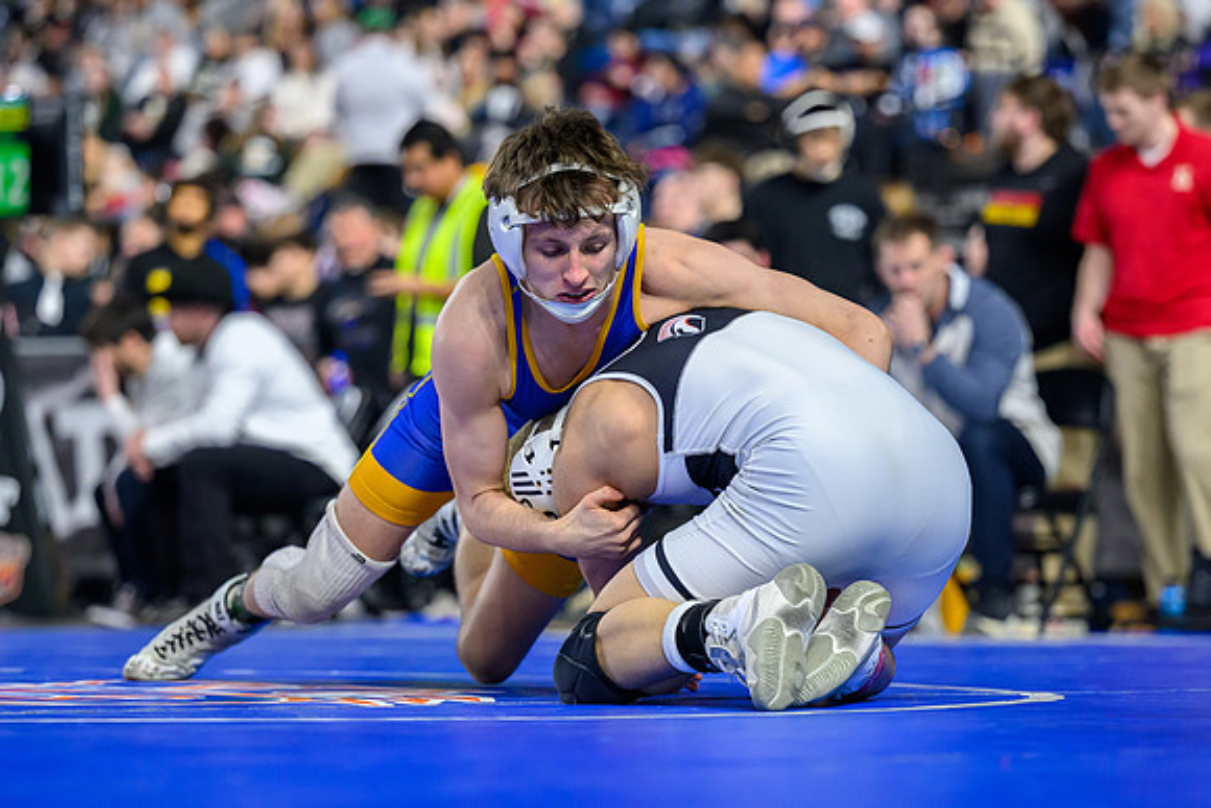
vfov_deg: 8.3
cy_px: 458
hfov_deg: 12.4
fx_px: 5555
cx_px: 633
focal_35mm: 165
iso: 2500
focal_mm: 115
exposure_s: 1/800
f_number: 2.8
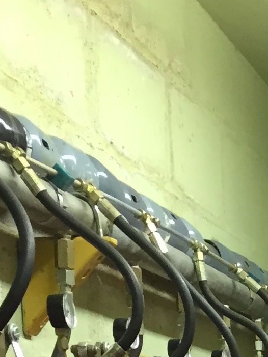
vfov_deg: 12.6
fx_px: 1393
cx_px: 476
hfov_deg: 10.4
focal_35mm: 135
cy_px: 738
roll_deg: -0.7
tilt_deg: -9.4
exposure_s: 1/33
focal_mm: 4.15
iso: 64
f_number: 2.2
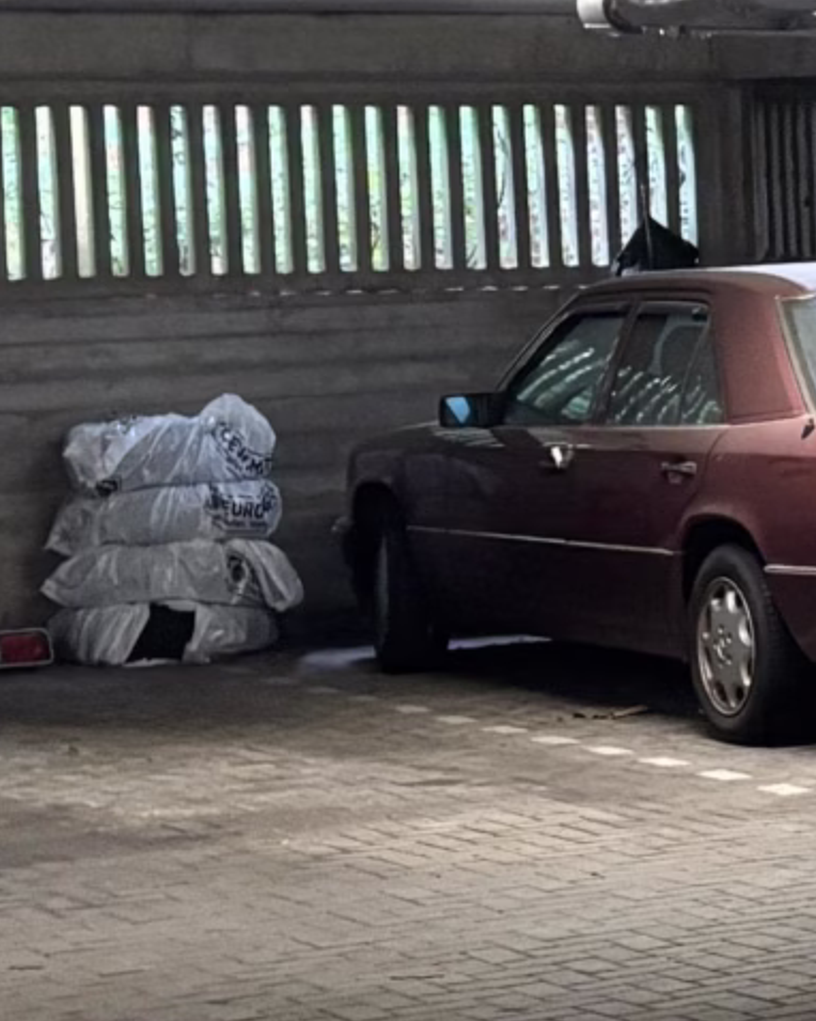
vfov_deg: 12.6
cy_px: 530
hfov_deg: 9.0
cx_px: 1997
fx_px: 4622
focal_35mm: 153
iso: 400
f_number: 1.6
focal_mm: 5.96
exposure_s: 1/60
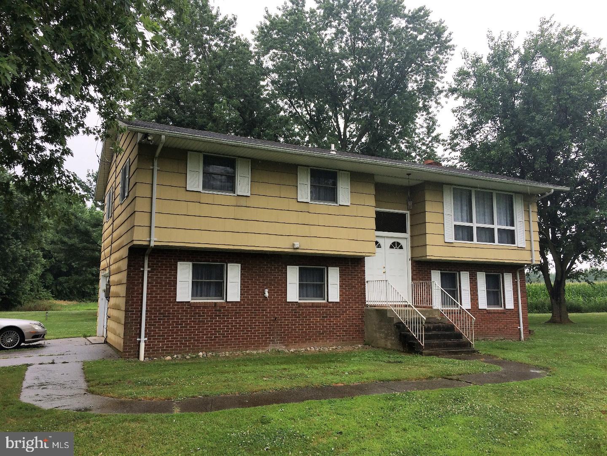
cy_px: 228
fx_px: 509
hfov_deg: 61.7
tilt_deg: +8.0
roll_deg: +1.4
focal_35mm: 29
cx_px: 304
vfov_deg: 48.2
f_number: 2.2
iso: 32
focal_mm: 4.15
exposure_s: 1/334
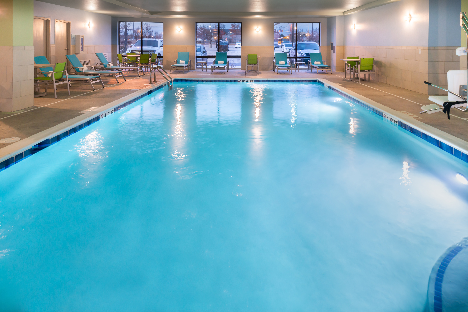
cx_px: 234
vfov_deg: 53.2
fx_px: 312
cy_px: 156
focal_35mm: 24
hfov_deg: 73.7
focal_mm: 24
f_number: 11
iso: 640
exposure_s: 1/2.5
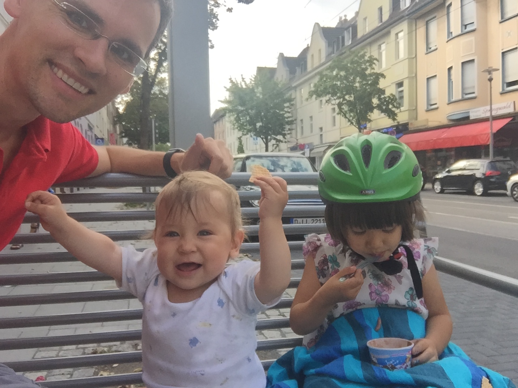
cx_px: 259
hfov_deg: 58.4
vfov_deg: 45.4
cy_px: 194
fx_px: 464
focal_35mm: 31
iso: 32
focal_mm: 2.65
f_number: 2.2
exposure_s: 1/322
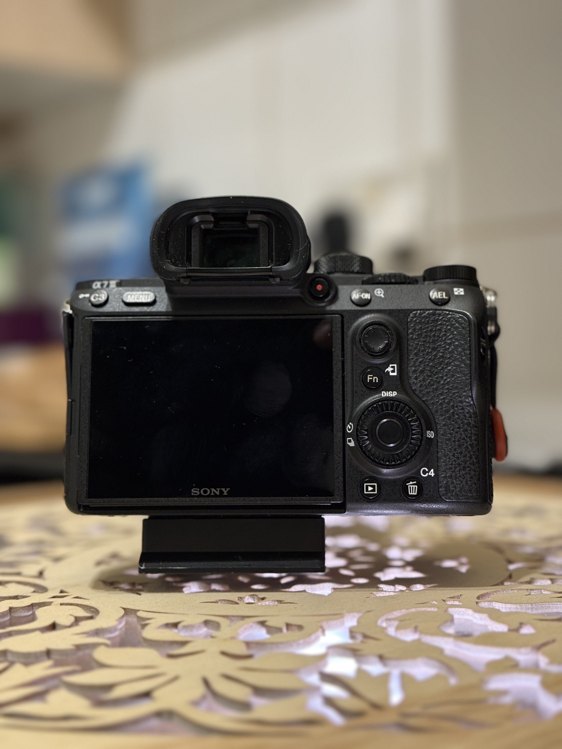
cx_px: 281
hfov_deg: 30.3
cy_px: 374
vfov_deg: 39.7
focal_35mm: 48
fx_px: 1039
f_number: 1.78
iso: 250
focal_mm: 6.76
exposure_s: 1/50
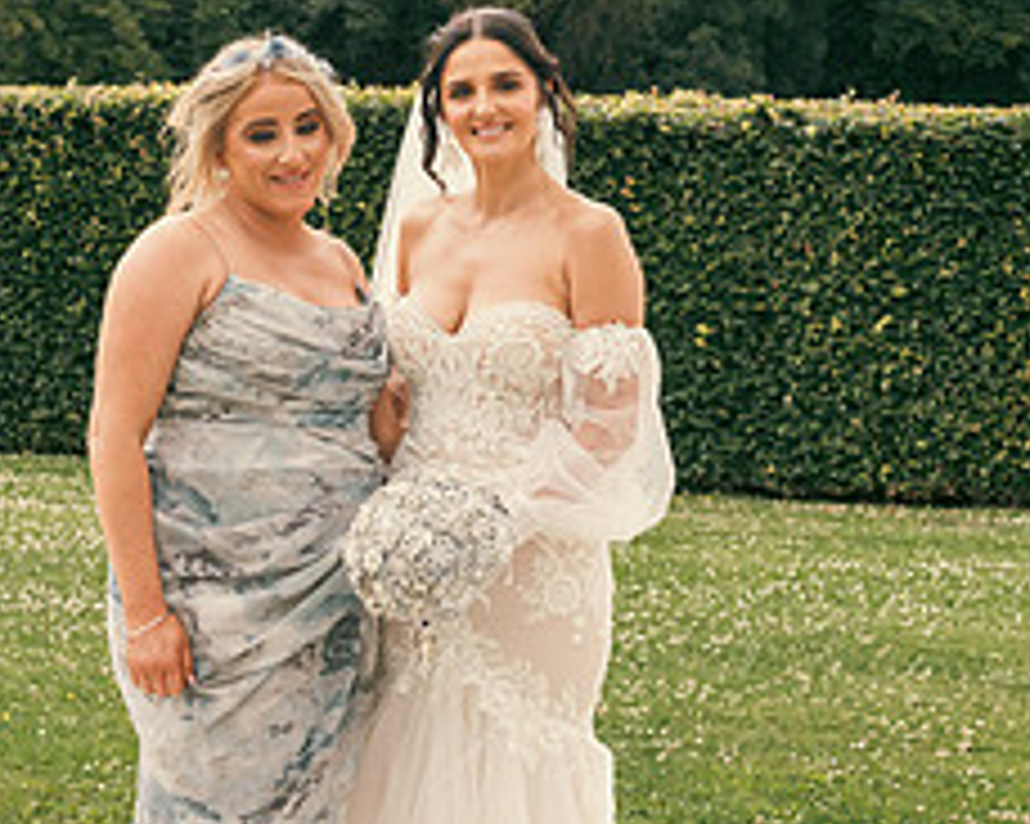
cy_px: 426
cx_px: 436
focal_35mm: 95
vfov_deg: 16.2
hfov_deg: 20.2
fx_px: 2895
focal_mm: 40
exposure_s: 1/200
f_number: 6.3
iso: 200
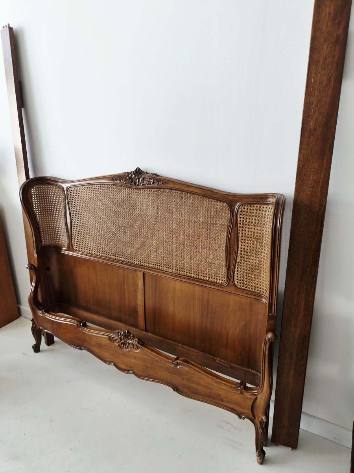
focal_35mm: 23
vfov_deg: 73.9
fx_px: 314
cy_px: 236
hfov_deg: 58.9
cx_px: 177
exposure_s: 1/180
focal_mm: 5.4
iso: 80
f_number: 1.8
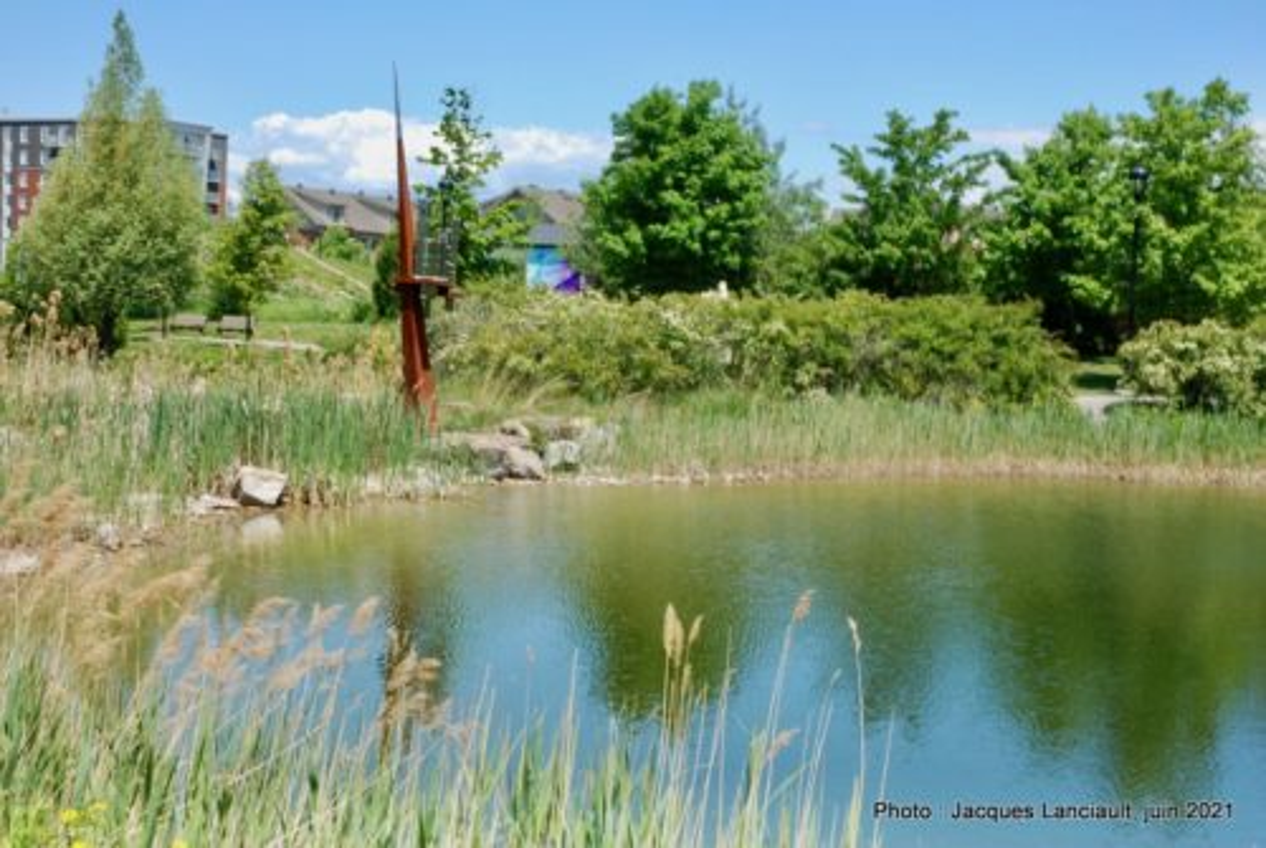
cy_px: 424
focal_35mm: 57
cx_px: 633
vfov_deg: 23.9
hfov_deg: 35.0
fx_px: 2007
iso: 100
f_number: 20
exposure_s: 1/25
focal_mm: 38
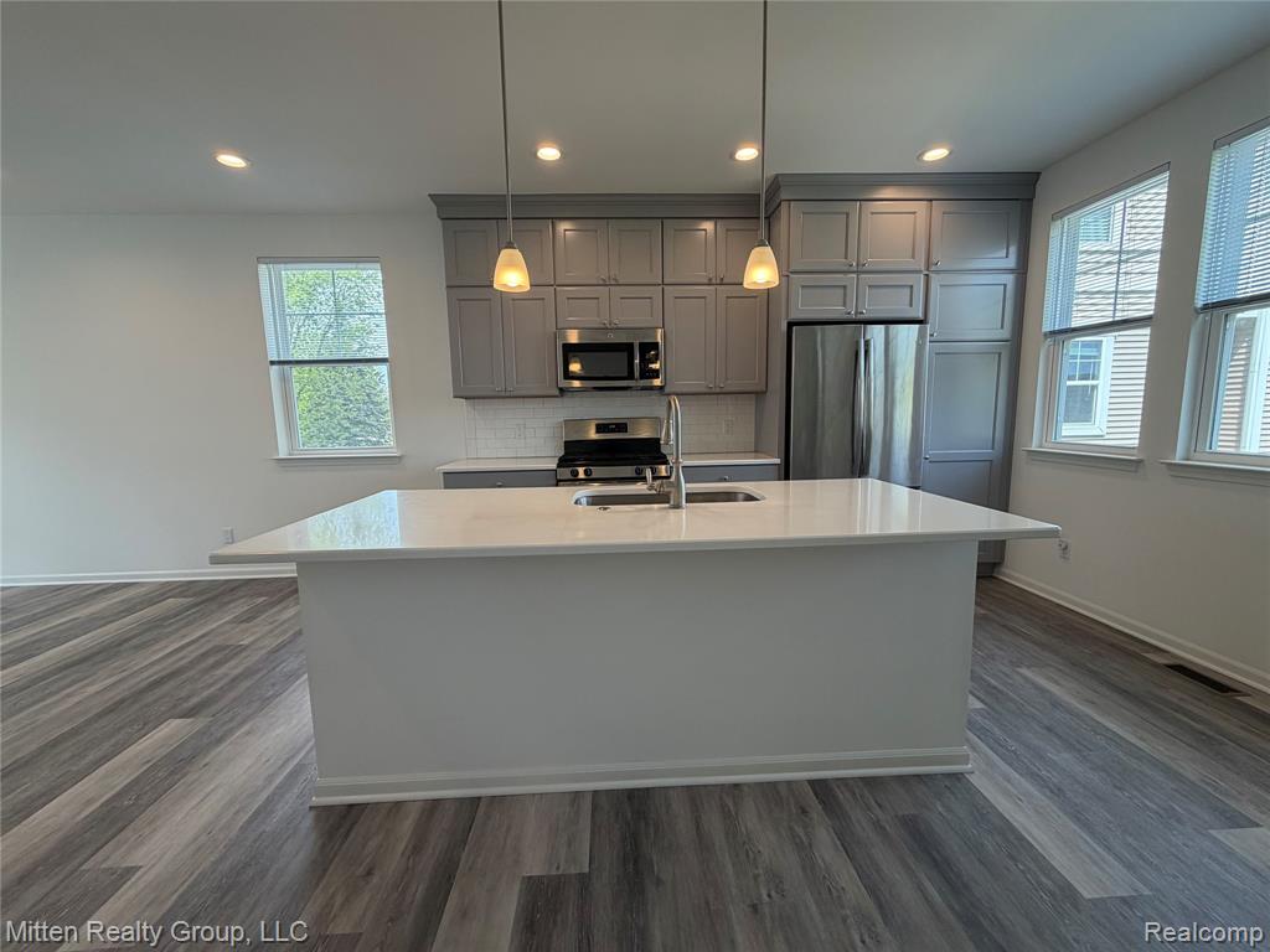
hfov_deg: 102.1
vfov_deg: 85.7
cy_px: 476
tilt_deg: -7.0
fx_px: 514
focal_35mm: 14
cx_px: 635
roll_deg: +1.1
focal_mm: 2.22
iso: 64
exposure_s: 1/120
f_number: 2.2
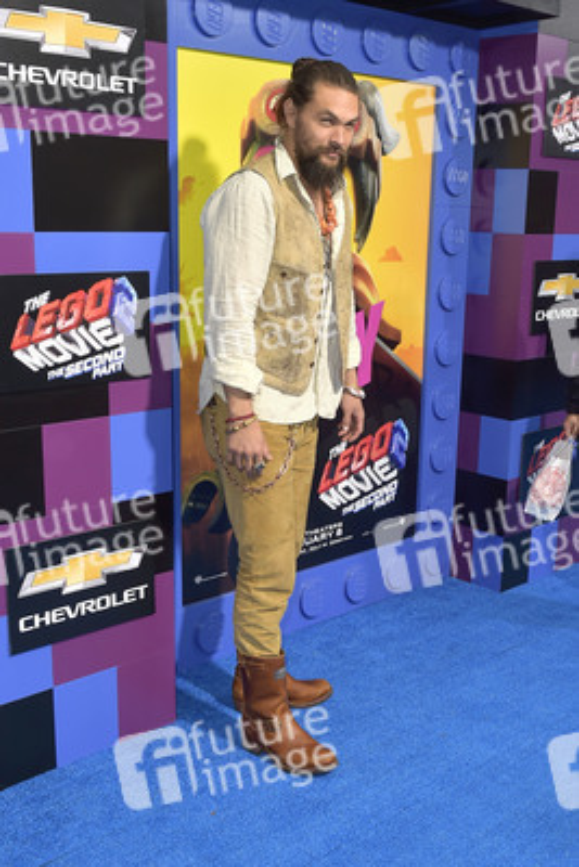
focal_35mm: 29
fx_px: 699
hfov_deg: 45.0
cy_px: 434
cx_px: 290
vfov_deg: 63.6
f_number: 6.3
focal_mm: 29
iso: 250
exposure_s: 1/250
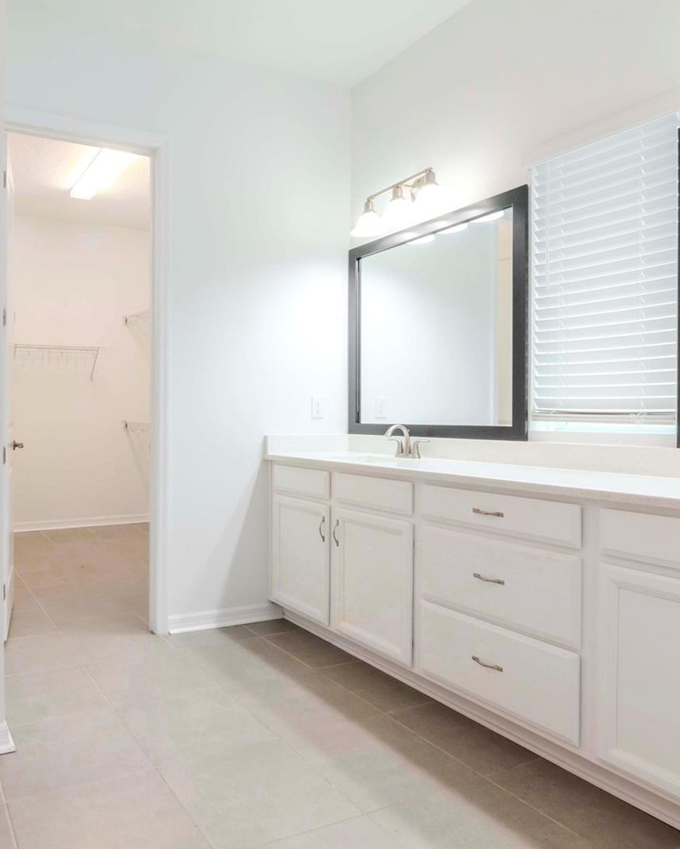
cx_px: 194
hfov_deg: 57.2
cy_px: 424
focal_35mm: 24
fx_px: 596
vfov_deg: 70.9
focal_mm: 11
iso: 800
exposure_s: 1/5
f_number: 16
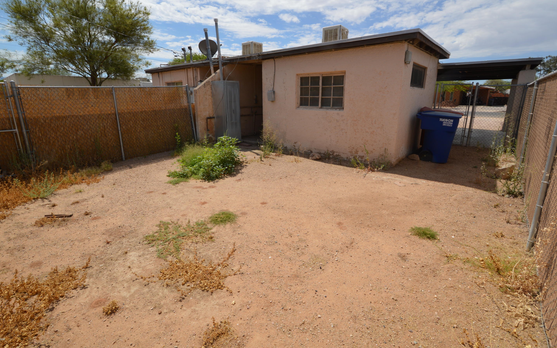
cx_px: 278
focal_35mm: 16
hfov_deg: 97.8
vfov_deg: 71.1
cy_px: 157
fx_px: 243
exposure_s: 1/200
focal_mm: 10
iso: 100
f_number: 11
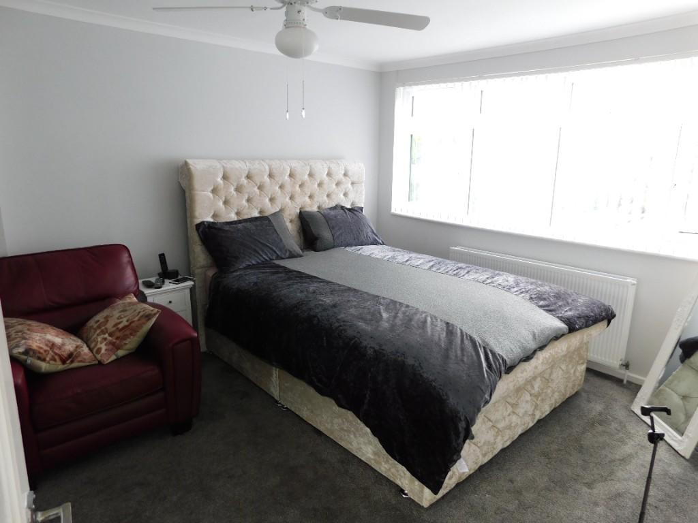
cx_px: 349
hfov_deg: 73.9
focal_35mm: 23
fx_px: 464
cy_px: 262
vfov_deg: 58.9
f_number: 3
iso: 140
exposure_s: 1/30
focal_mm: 4
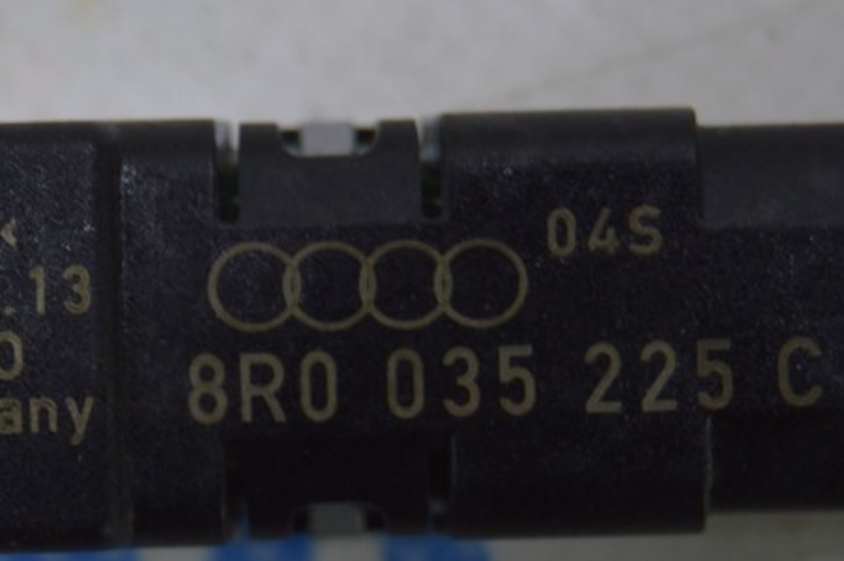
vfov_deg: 7.3
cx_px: 376
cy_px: 381
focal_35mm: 187
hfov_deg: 11.0
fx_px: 4384
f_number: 5.6
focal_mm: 55
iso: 400
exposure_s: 1/20
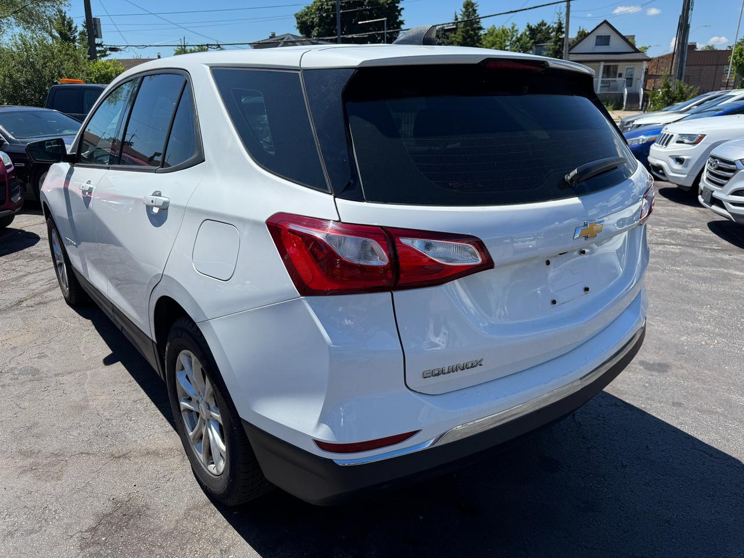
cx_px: 372
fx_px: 516
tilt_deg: -19.1
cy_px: 279
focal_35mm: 24
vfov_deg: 56.8
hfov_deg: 71.6
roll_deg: +0.7
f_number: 1.78
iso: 80
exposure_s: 1/4049
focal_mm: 6.76
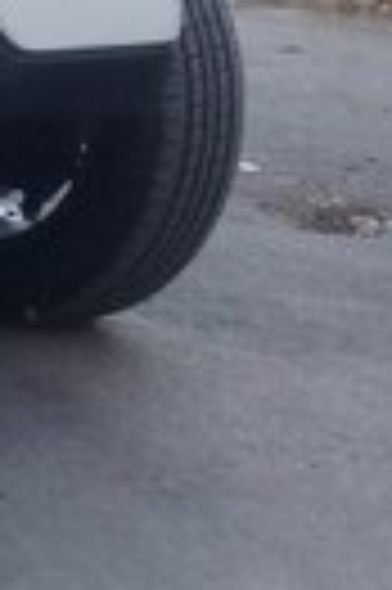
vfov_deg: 16.3
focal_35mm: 122
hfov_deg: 10.3
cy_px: -72
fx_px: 1998
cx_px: -401
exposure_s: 1/100
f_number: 2.2
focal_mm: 3.3
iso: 64
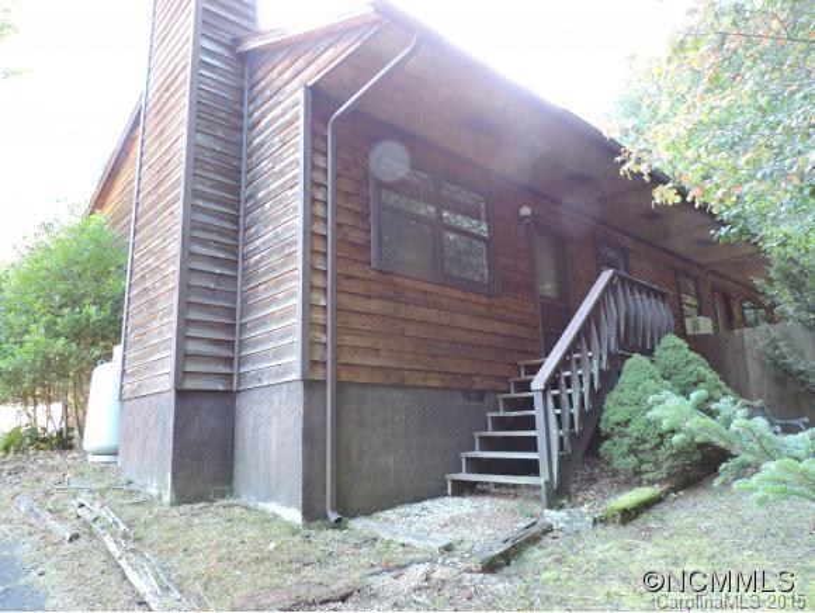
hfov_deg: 71.6
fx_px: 566
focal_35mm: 24
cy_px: 306
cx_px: 408
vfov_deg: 56.9
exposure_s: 1/30
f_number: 3
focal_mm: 4.3
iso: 400
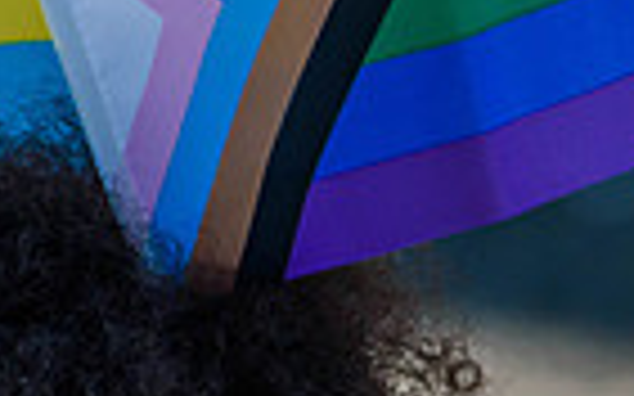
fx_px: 20139
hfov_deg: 1.8
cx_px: 818
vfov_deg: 1.1
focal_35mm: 1166
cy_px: 497
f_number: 5.3
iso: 400
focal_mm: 185
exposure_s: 1/1600
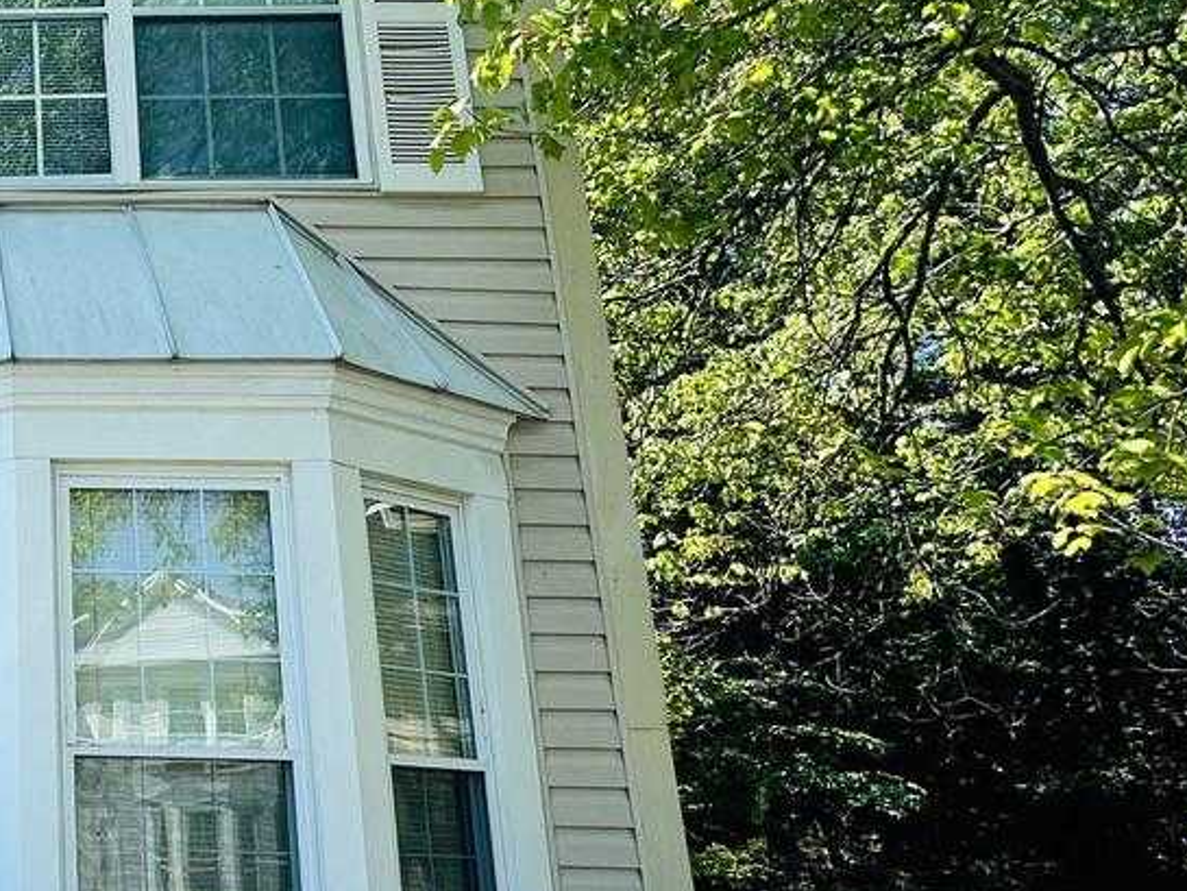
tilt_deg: +14.6
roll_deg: -0.8
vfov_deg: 38.6
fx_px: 1269
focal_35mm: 37
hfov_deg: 38.3
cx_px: -211
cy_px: 518
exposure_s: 1/812
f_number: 2.2
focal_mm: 2.22
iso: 40
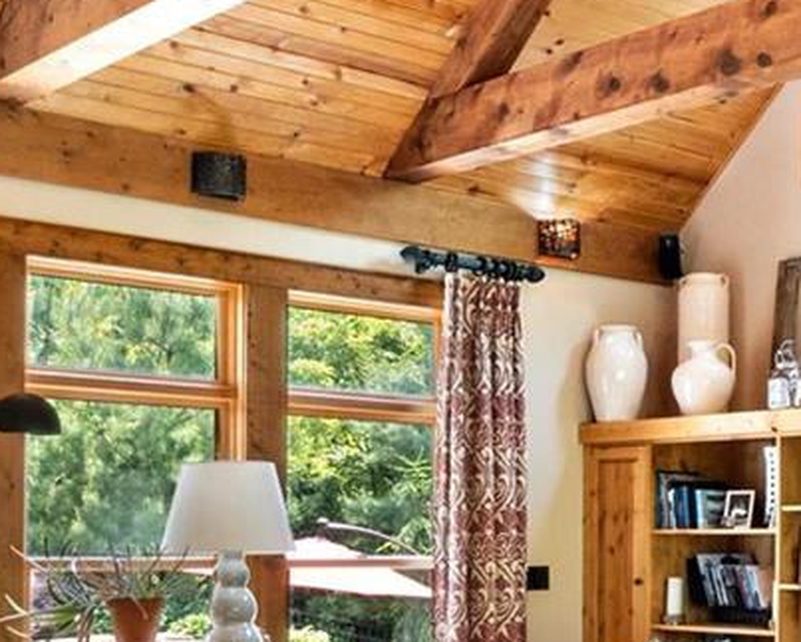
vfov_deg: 22.3
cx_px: 771
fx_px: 1589
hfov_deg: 27.0
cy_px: 568
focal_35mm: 67
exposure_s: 1/50
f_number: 10
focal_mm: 9
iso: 400
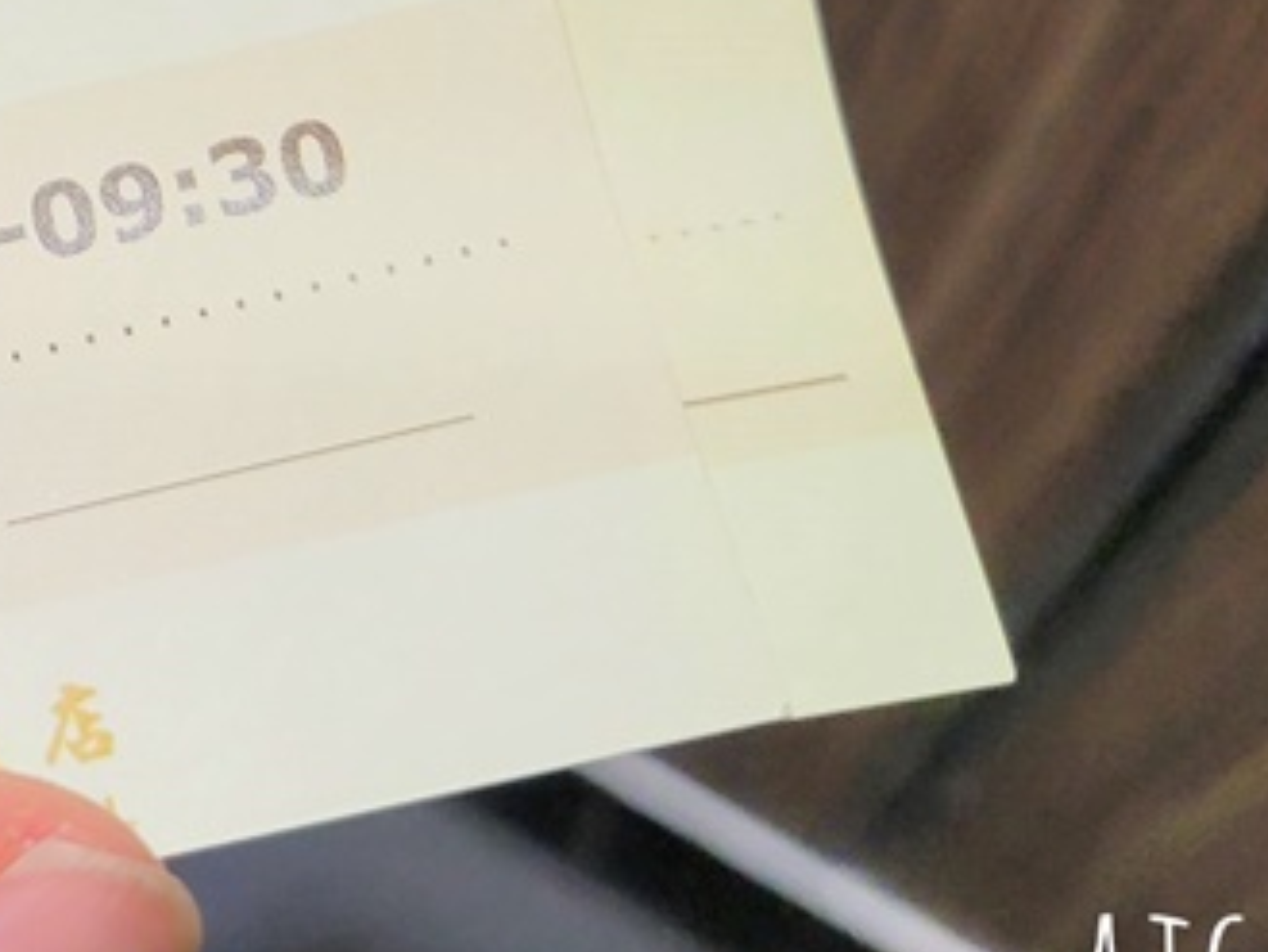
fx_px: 2895
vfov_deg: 17.4
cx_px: -412
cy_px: -324
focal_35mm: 79
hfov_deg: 22.0
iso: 160
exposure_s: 1/119
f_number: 1.8
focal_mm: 5.4
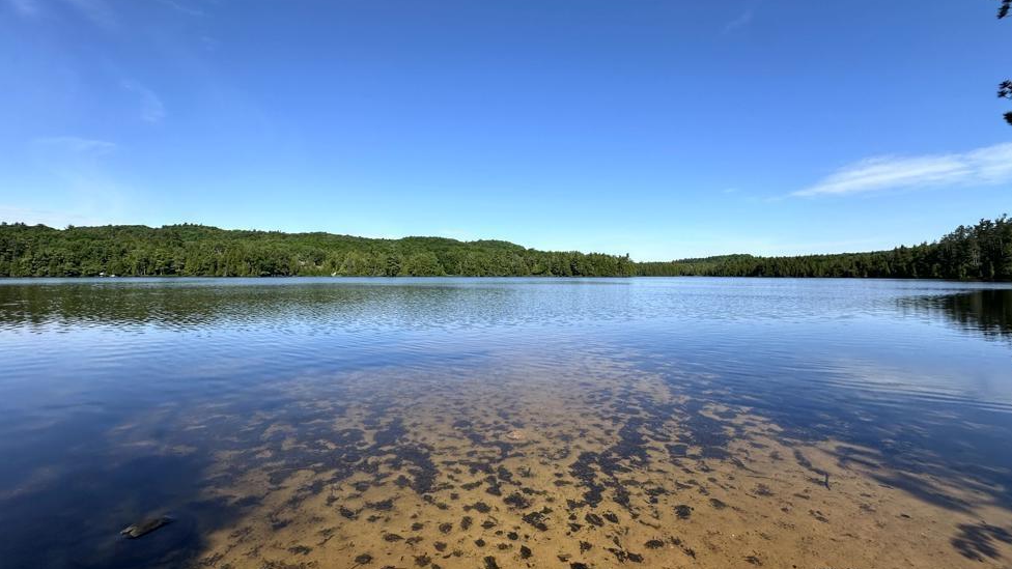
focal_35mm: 16
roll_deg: -0.6
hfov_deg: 99.4
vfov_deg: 66.9
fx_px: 429
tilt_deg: +2.0
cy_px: 258
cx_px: 513
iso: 50
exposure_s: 1/2174
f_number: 2.2
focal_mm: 2.22
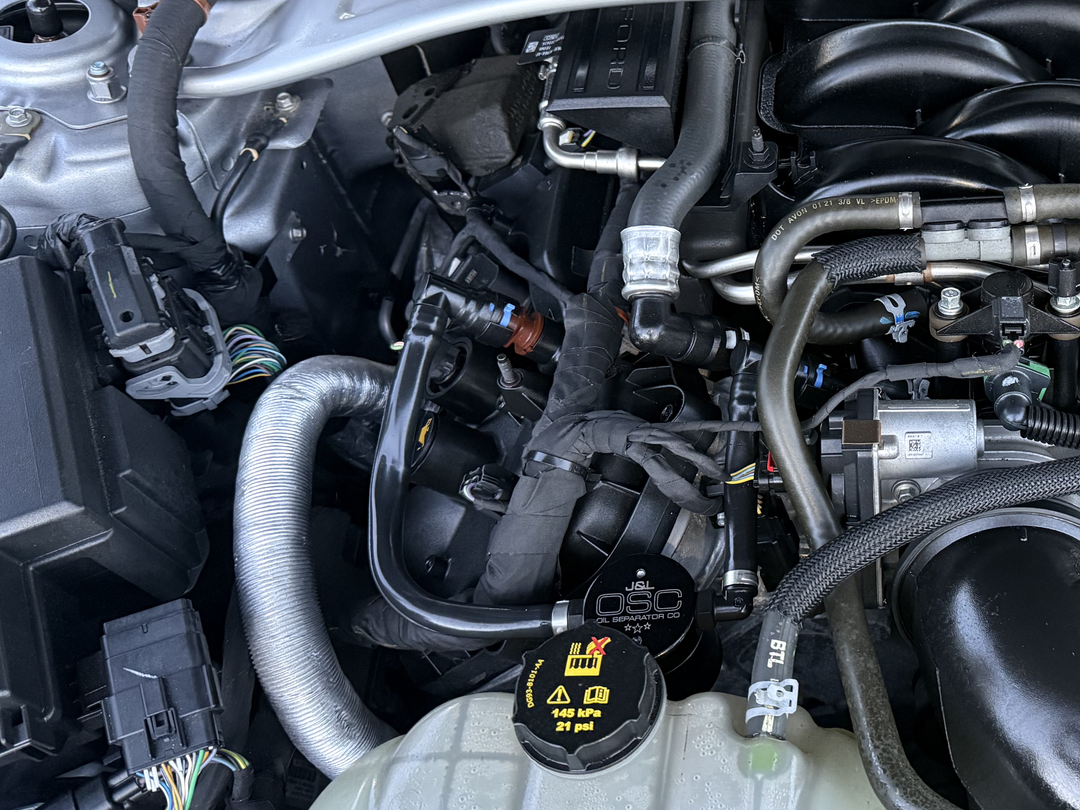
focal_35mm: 43
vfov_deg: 33.5
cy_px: 312
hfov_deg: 40.8
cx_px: 955
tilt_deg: -54.0
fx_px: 1342
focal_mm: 6.76
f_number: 1.78
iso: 640
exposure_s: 1/60
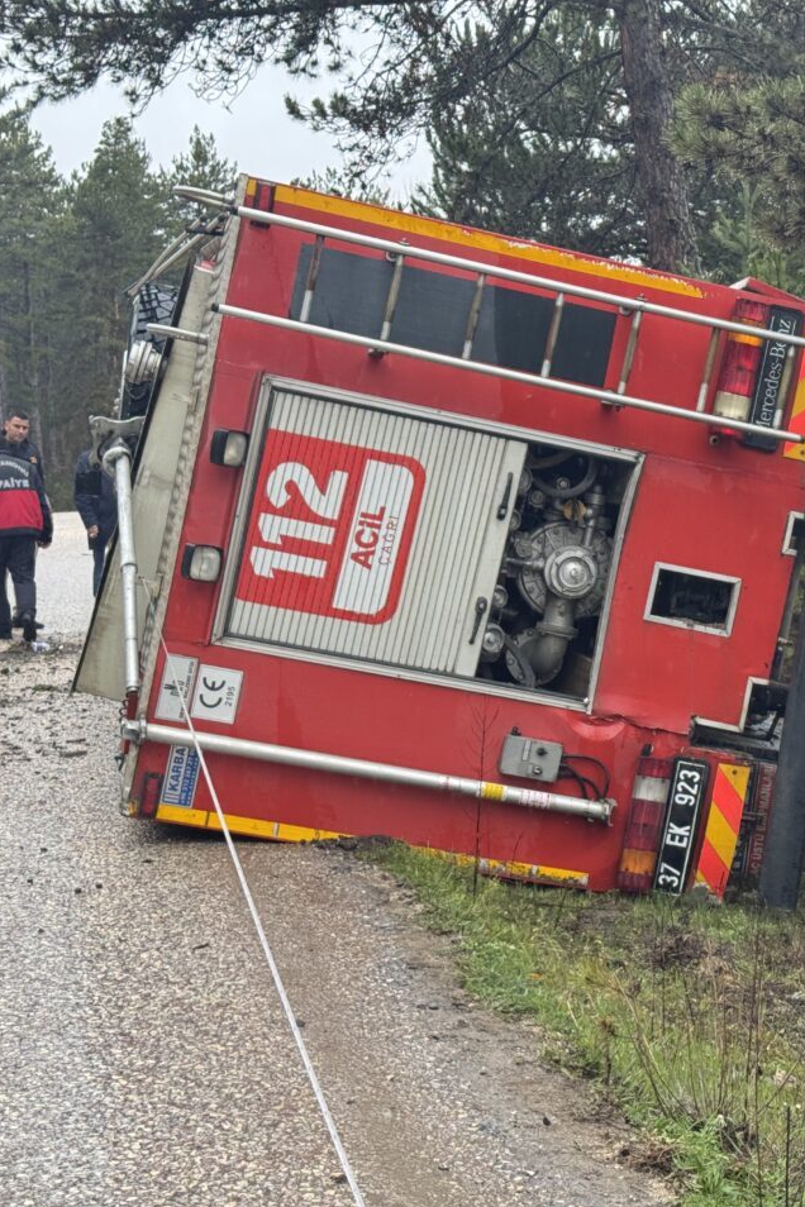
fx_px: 2247
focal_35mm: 67
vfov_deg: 30.1
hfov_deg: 20.2
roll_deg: +1.8
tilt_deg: -0.4
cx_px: 594
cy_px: 605
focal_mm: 6.76
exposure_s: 1/121
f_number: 1.78
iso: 64
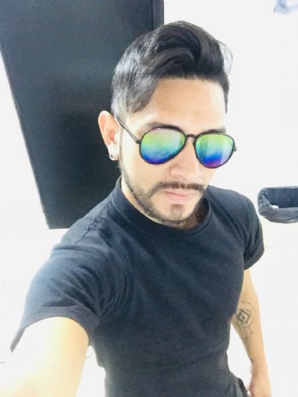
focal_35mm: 31
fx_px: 356
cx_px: 149
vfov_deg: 58.4
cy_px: 198
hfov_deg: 45.4
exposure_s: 1/15
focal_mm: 2.65
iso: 640
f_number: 2.2
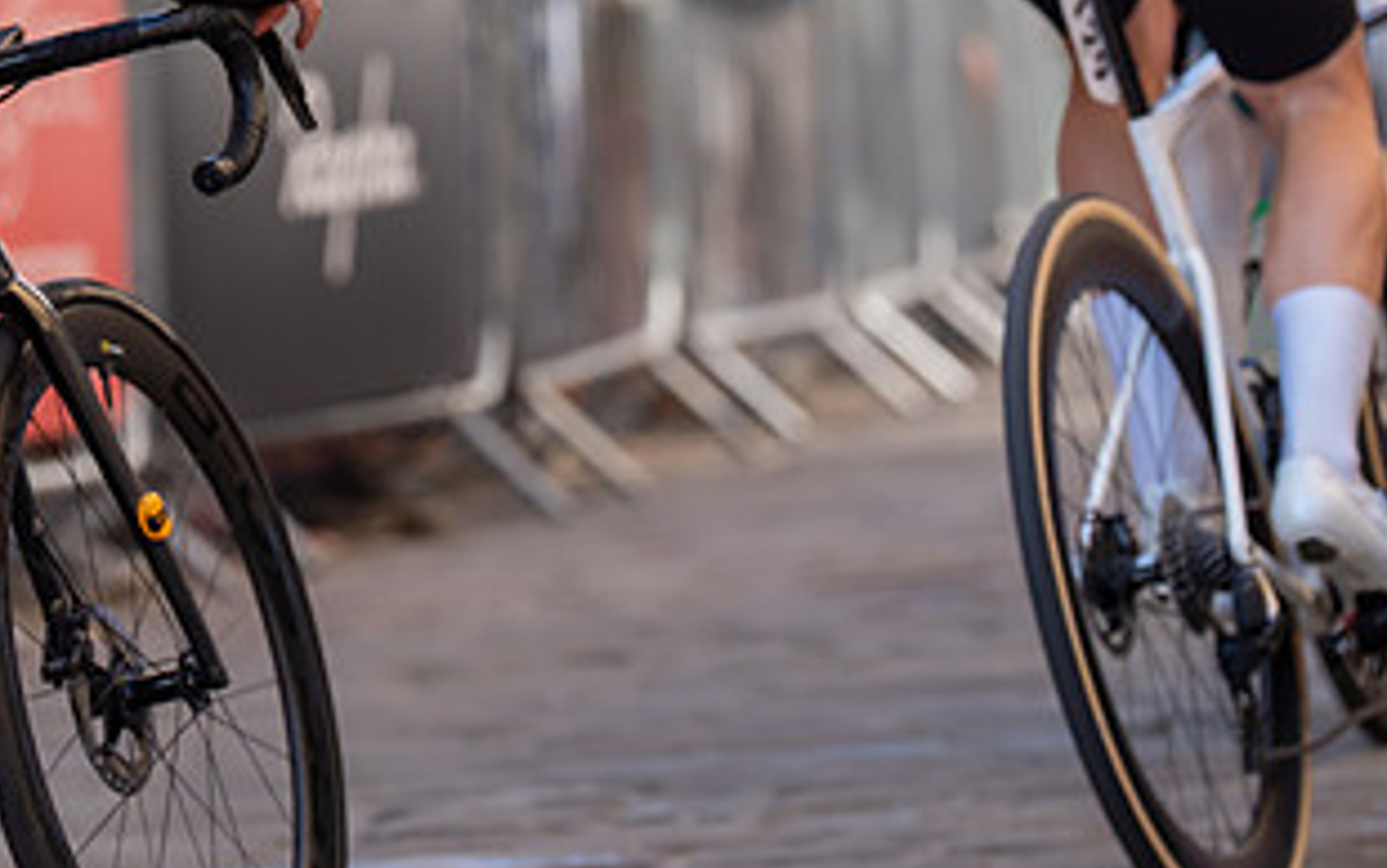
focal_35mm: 280
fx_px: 10588
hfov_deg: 7.5
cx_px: 251
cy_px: 271
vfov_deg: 4.7
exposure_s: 1/1000
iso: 640
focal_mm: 147
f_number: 3.5
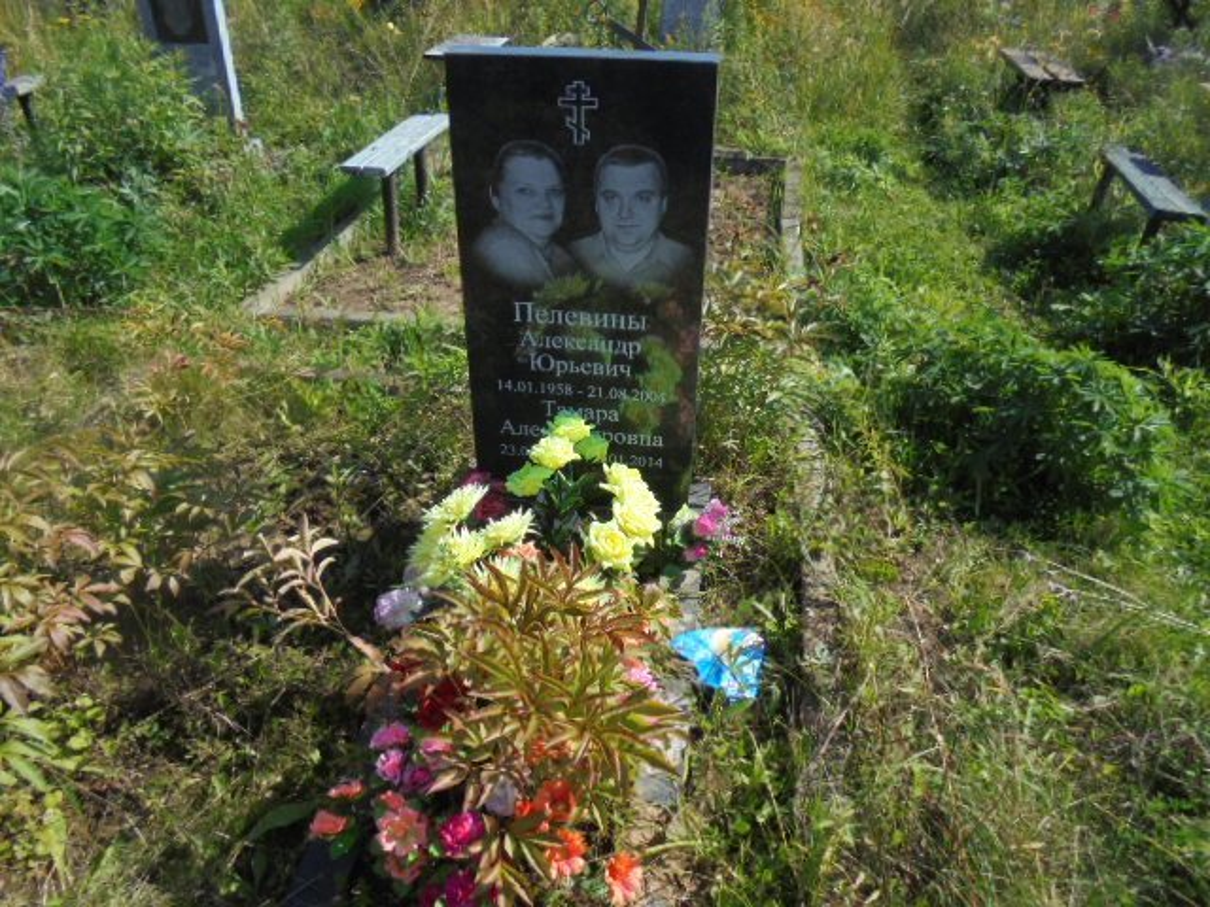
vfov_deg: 53.1
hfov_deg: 67.3
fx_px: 909
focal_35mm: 26
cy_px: 454
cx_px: 605
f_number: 3.5
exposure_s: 1/800
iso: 100
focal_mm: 4.6
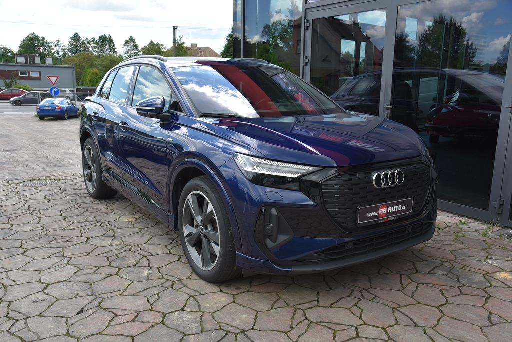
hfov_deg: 58.7
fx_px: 455
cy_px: 171
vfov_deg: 41.2
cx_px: 256
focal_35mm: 32
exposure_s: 1/250
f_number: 8
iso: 500
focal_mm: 32
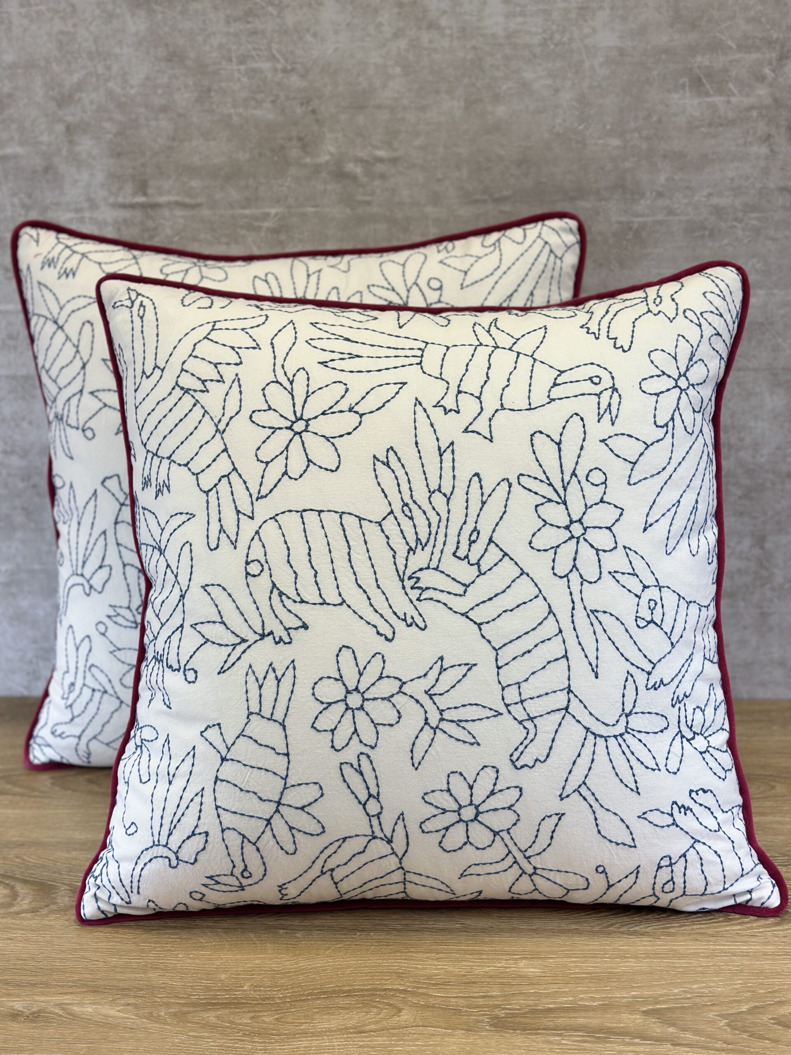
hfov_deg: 30.3
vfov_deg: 39.7
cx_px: 396
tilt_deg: -15.8
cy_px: 528
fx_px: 1462
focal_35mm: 48
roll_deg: +1.4
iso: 80
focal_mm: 6.86
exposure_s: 1/234
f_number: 1.78
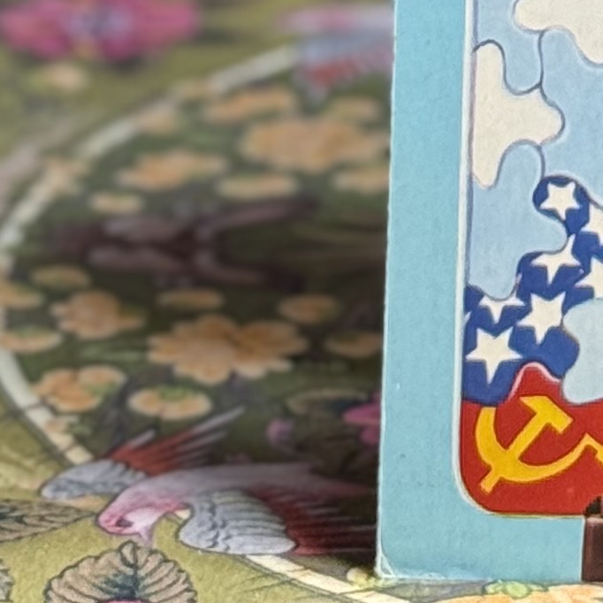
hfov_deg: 6.9
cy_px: -983
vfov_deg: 6.5
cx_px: 912
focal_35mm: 251
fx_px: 4947
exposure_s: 1/100
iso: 100
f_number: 1.78
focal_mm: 6.76
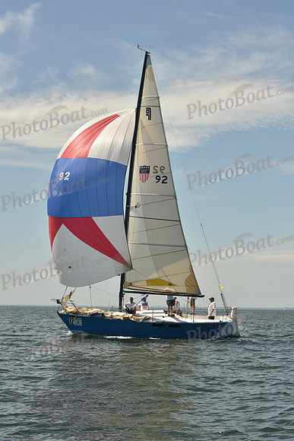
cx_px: 147
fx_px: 857
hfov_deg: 19.5
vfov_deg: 28.8
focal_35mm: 70
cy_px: 220
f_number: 10
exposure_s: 1/1250
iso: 320
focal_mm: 70
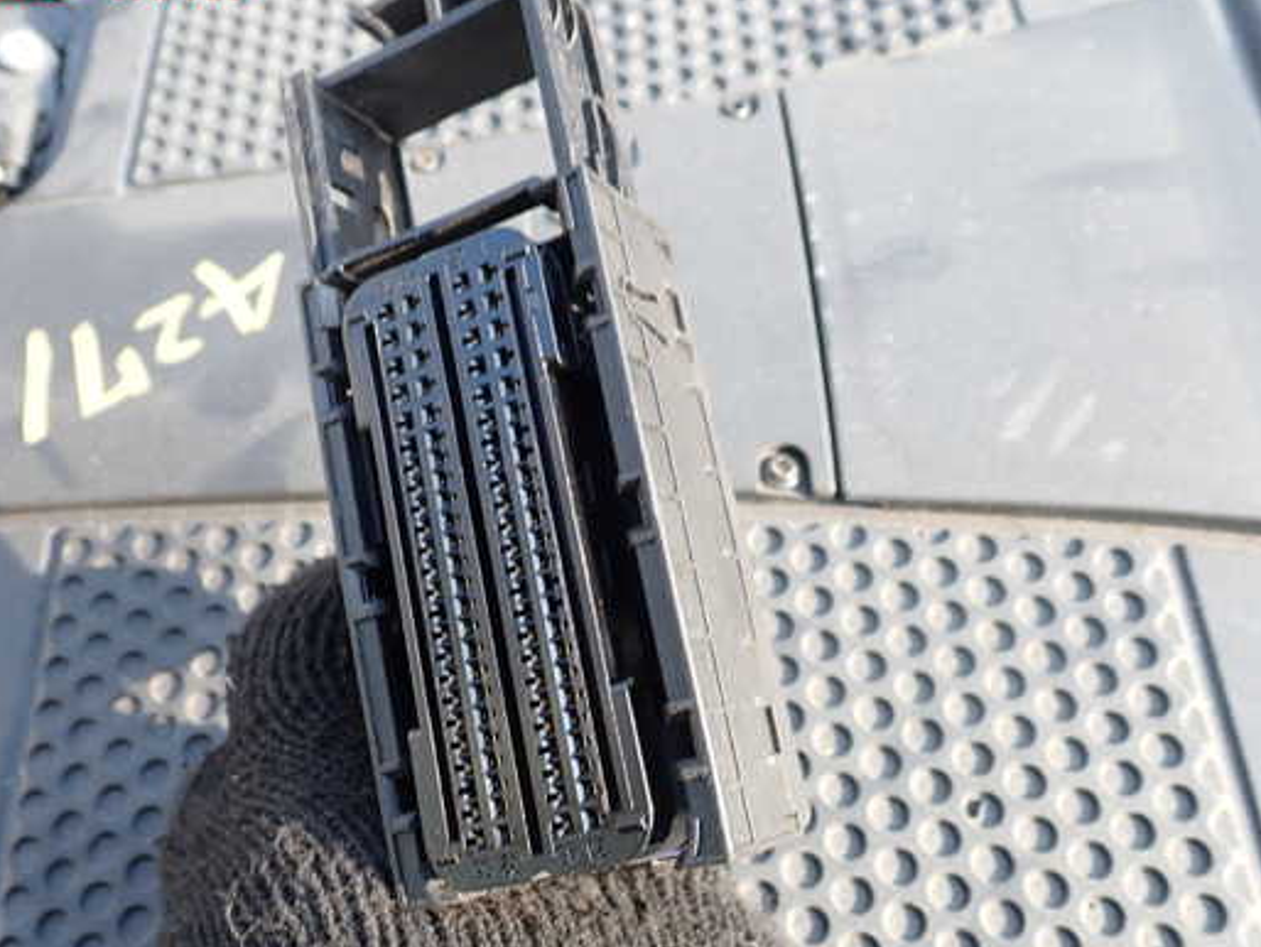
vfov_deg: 40.7
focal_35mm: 35
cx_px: 530
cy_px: 503
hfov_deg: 52.4
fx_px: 1276
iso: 100
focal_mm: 5.4
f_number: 3.2
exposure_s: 1/80
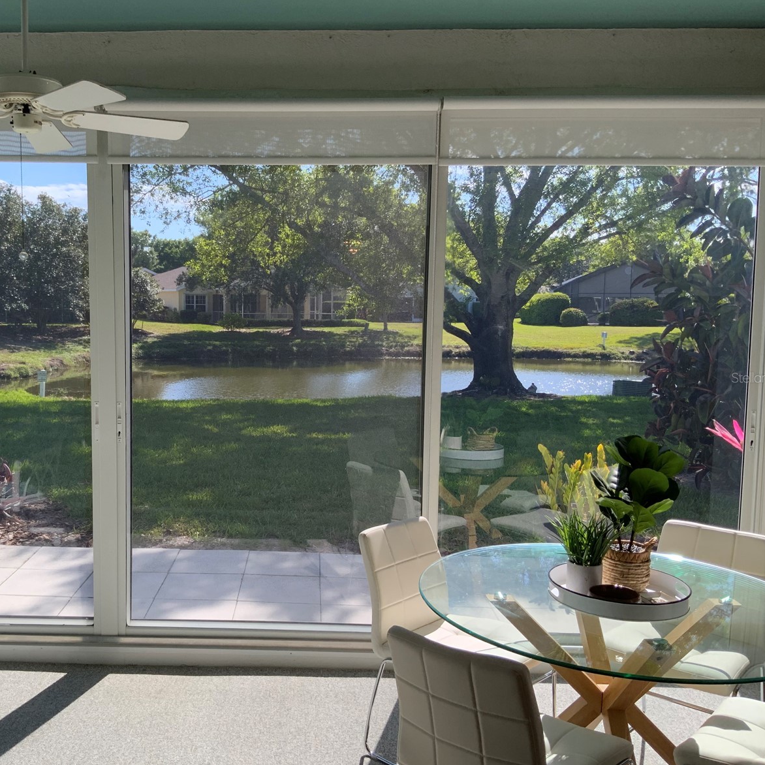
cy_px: 377
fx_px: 875
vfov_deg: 47.2
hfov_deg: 46.7
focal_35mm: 35
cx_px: 271
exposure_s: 1/412
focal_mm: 3
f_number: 1.8
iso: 16
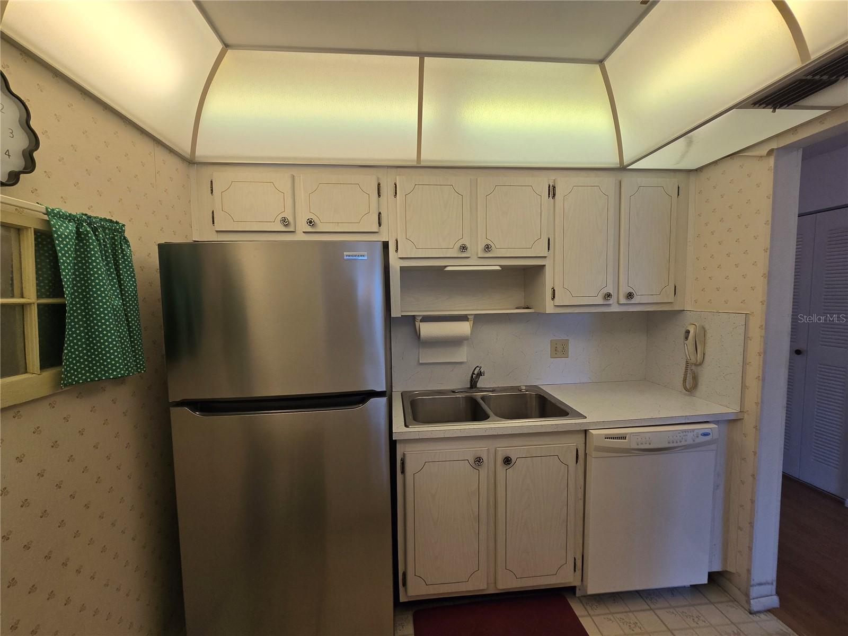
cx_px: 424
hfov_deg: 106.2
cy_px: 318
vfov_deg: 89.9
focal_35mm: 13
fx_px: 318
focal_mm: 2.2
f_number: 2.2
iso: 64
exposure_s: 1/120
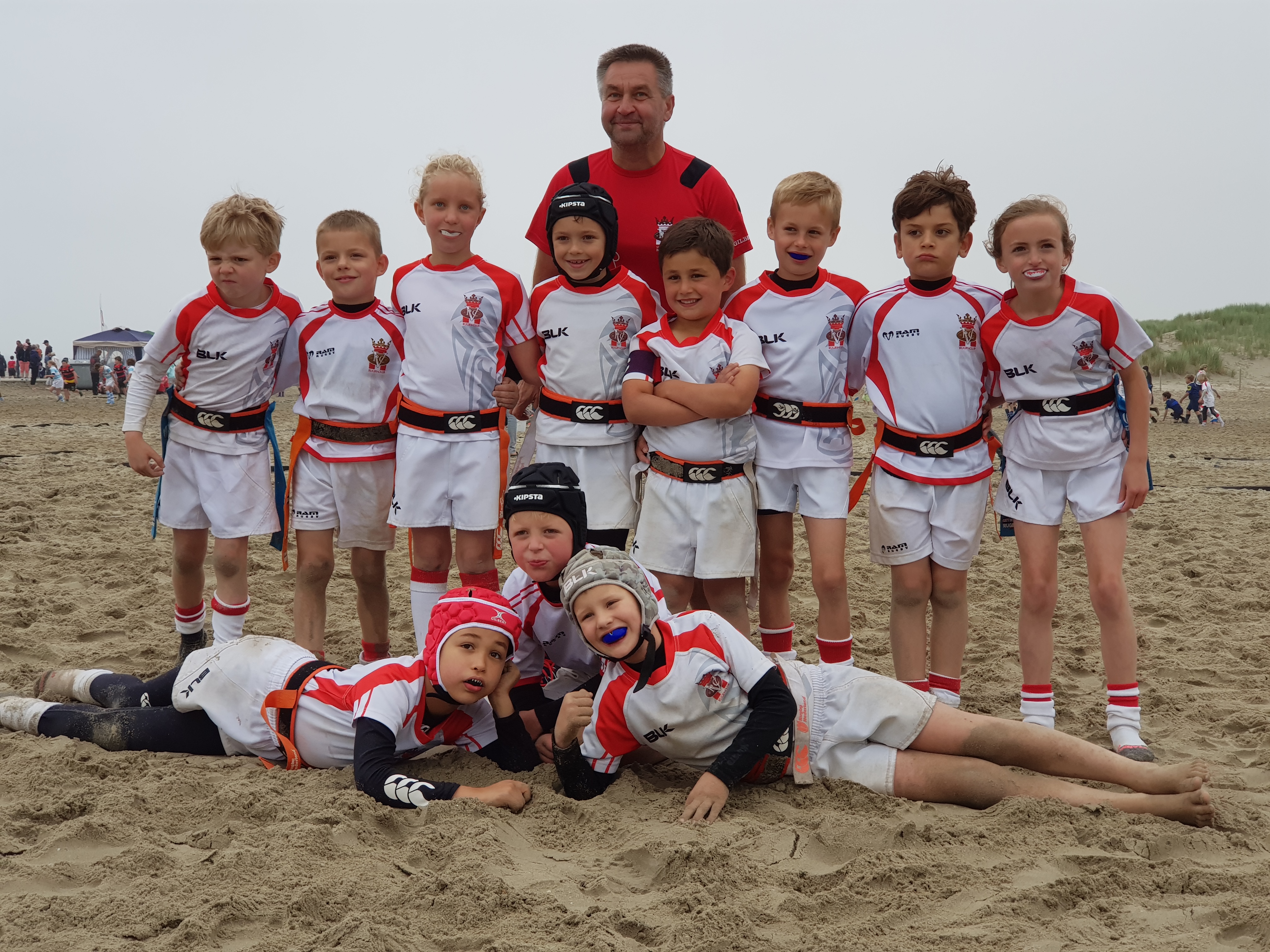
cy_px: 476
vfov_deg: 28.0
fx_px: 1908
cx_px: 635
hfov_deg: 36.8
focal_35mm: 52
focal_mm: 6
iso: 25
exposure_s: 1/334
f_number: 2.4
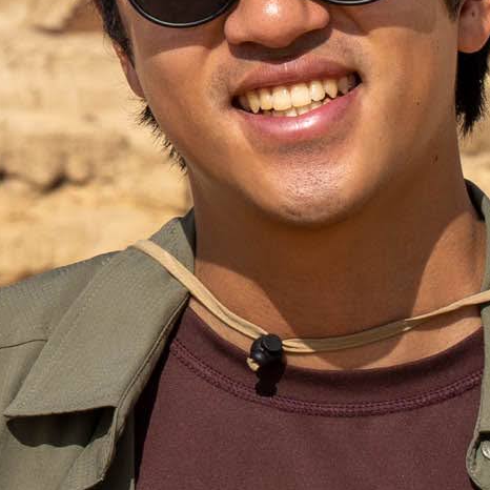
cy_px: -214
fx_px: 7015
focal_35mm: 438
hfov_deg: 4.0
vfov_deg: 4.0
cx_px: -360
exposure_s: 1/500
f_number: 9
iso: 100
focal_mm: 49
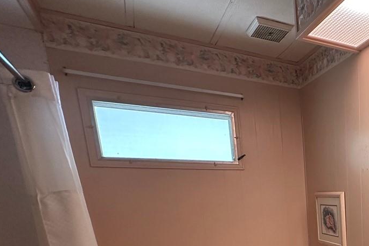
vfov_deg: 34.0
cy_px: 267
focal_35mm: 34
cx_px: 382
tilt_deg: -12.3
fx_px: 349
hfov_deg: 45.4
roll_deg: +0.5
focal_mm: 2.22
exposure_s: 1/60
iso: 200
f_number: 2.2
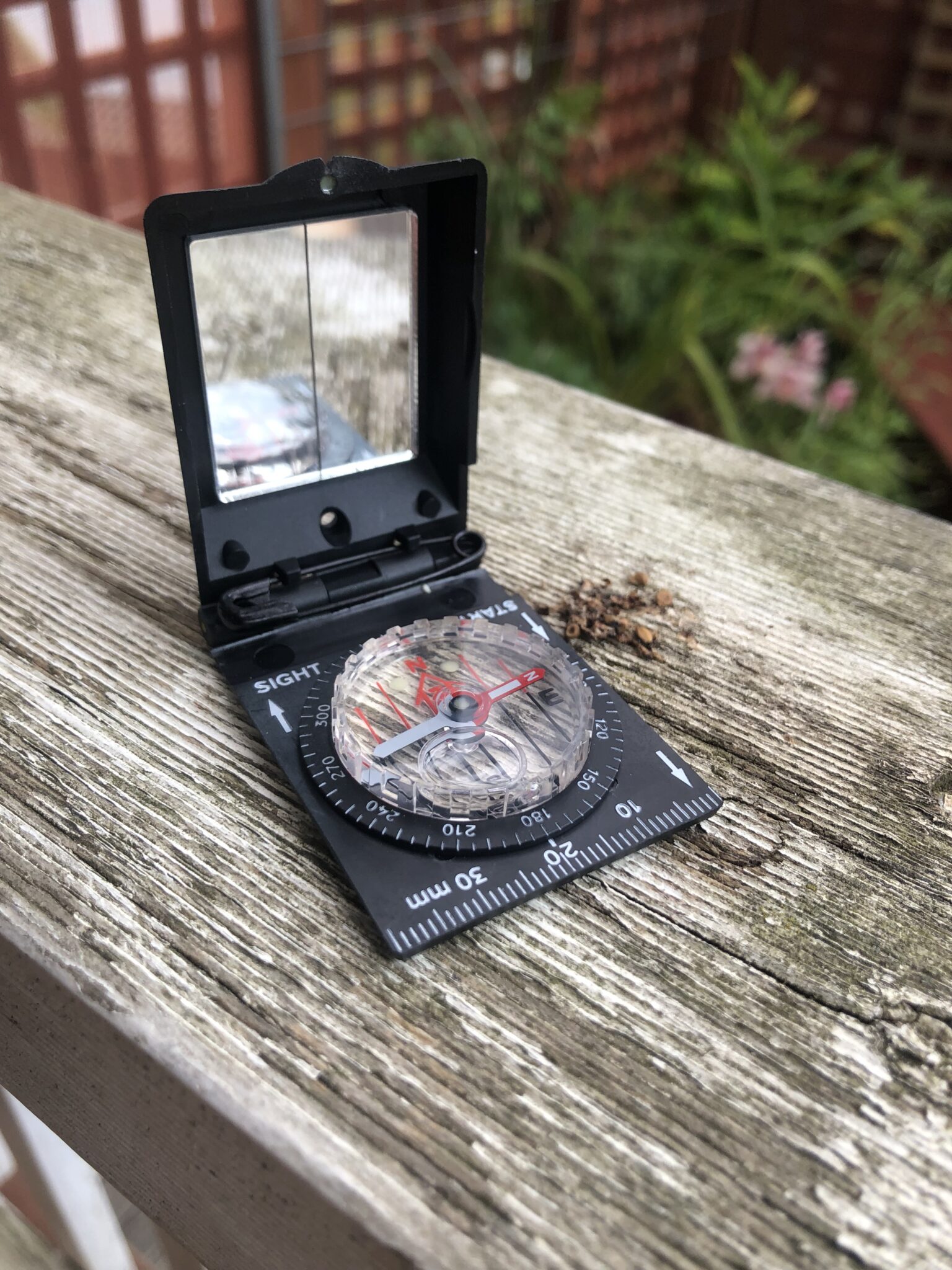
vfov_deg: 63.4
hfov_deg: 49.7
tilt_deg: -41.6
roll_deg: -4.7
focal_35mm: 28
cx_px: 476
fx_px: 1027
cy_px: 635
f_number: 1.8
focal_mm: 3.99
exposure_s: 1/120
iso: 32
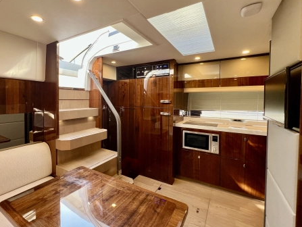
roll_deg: -0.4
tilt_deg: -1.8
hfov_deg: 94.2
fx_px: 140
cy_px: 104
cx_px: 137
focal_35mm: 16
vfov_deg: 78.0
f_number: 1.8
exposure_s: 1/99
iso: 80
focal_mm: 1.57
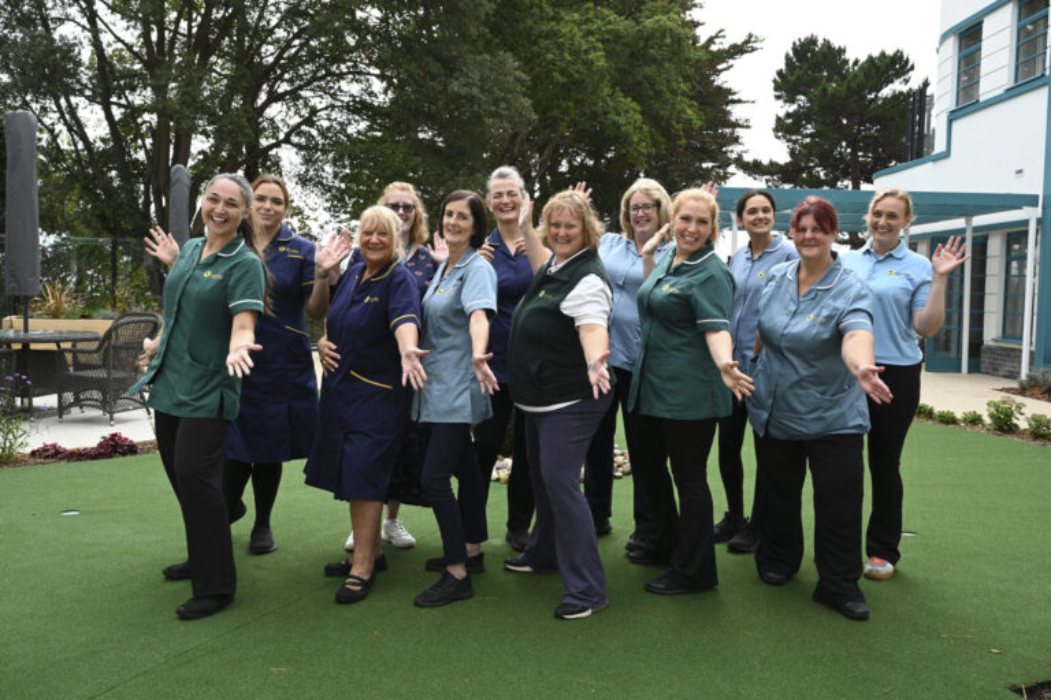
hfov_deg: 58.0
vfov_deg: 40.5
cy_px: 350
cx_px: 526
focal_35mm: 32
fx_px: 949
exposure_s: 1/400
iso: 500
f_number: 8
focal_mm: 32.5
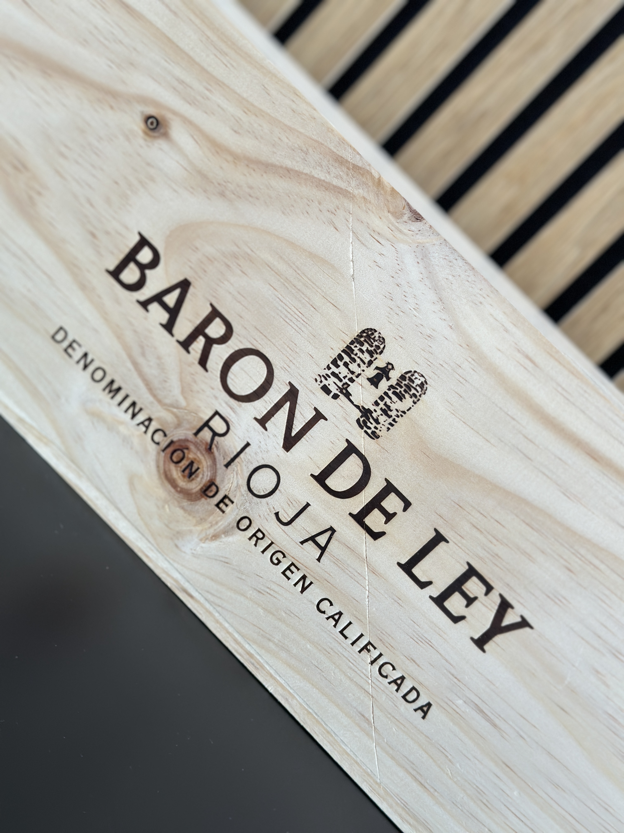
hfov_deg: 30.3
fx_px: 1154
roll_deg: -44.9
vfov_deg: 39.7
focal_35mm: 48
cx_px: 312
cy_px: 416
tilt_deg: -12.2
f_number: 1.78
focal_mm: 6.86
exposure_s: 1/91
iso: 125
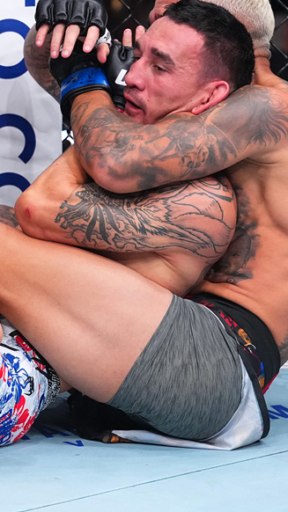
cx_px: -24
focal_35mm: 276
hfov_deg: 4.4
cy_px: 245
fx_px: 3750
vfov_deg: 7.8
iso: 3200
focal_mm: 142
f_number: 2.8
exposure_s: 1/1600
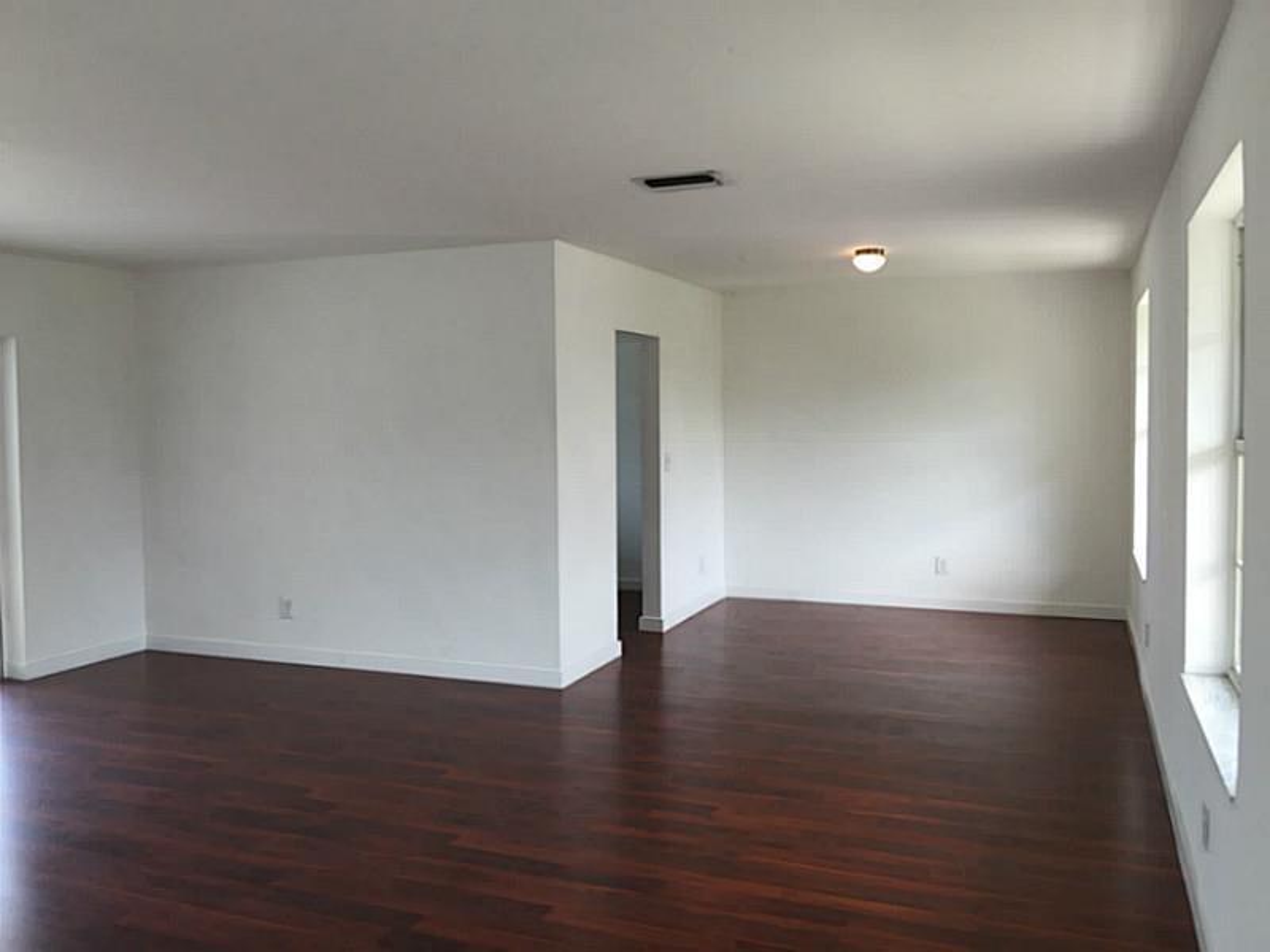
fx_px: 1064
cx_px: 635
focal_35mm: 29
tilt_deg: -3.1
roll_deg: -0.1
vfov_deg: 48.2
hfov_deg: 61.7
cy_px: 476
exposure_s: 1/120
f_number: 2.2
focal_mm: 4.15
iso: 32
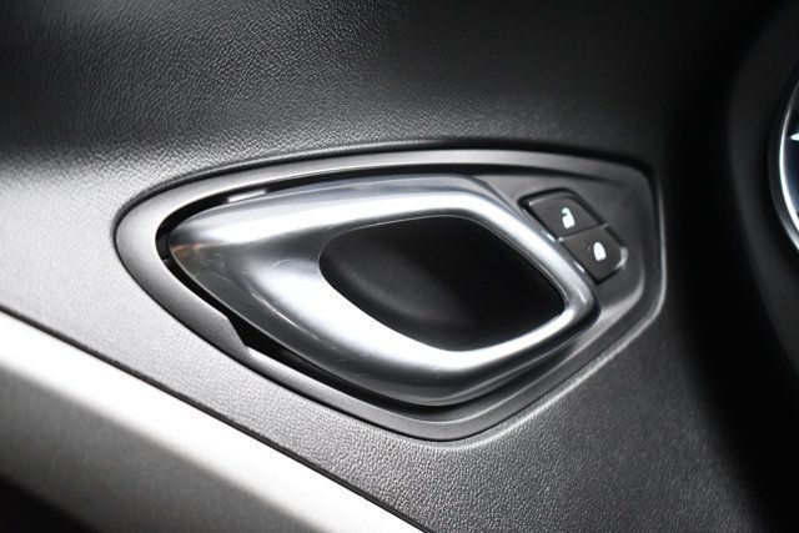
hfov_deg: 29.2
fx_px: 1532
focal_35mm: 69
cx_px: 400
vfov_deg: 19.7
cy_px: 266
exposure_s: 1/125
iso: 2800
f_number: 5.3
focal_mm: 46
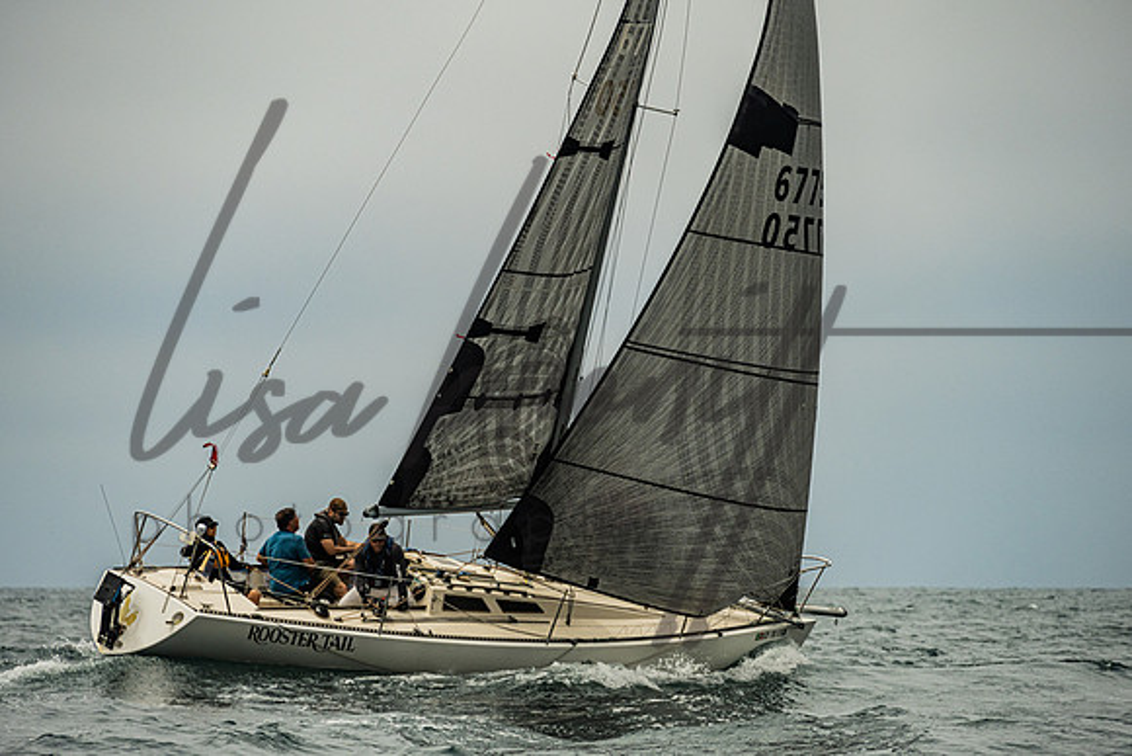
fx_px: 6564
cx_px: 558
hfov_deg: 9.9
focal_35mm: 209
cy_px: 425
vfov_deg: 6.6
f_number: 6.3
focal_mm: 180
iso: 400
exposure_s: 1/2500
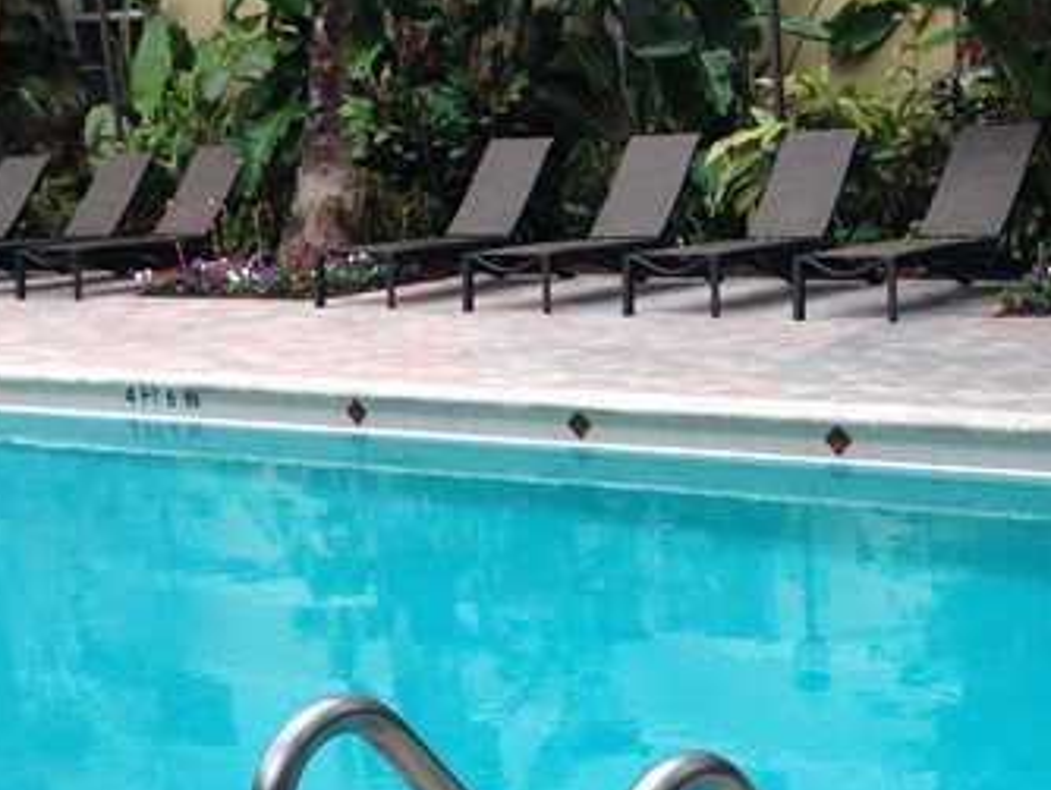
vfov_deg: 18.6
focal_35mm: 79
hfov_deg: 24.3
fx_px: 2400
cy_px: 507
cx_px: 831
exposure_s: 1/120
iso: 80
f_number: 2.4
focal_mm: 4.12
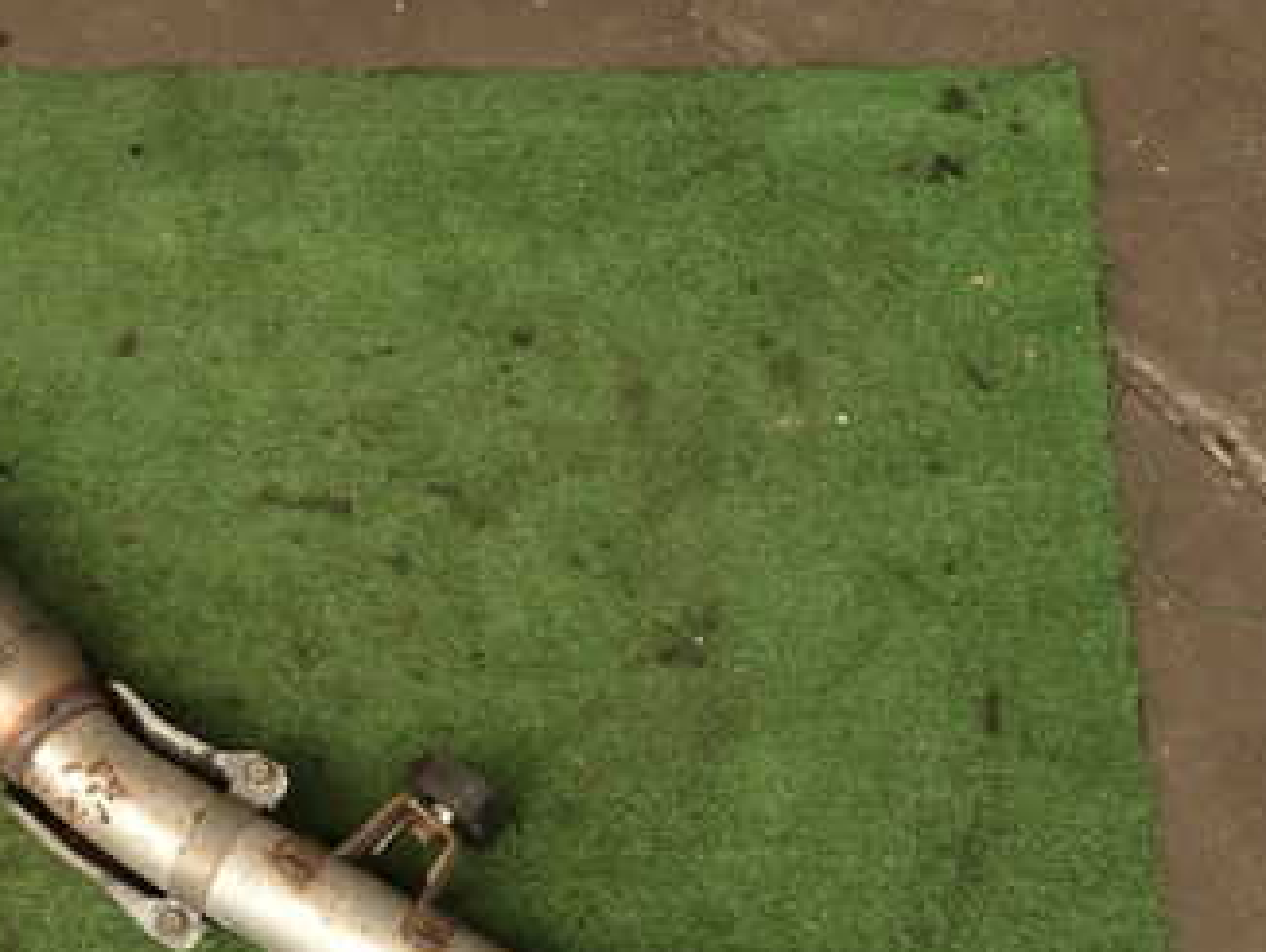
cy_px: 828
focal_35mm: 46
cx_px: 252
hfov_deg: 39.6
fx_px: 1684
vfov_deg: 30.4
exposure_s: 1/320
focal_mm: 4.5
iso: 100
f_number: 2.8
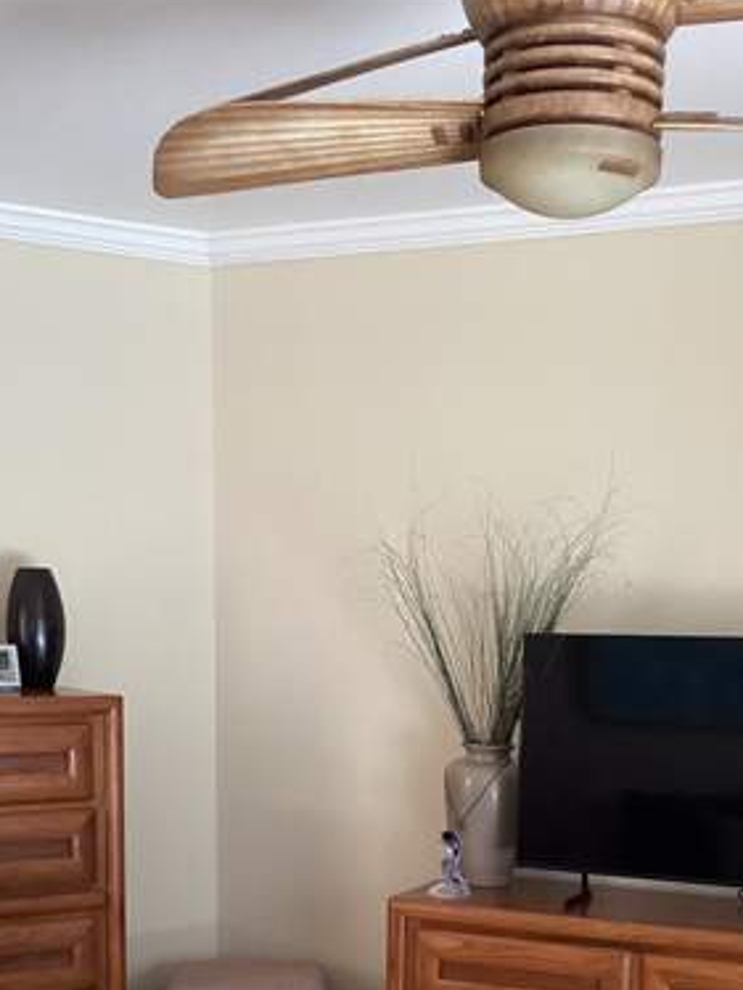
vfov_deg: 34.7
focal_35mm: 53
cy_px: 831
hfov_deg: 27.5
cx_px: 399
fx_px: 1515
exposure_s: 1/60
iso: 200
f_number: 2.4
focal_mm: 3.3
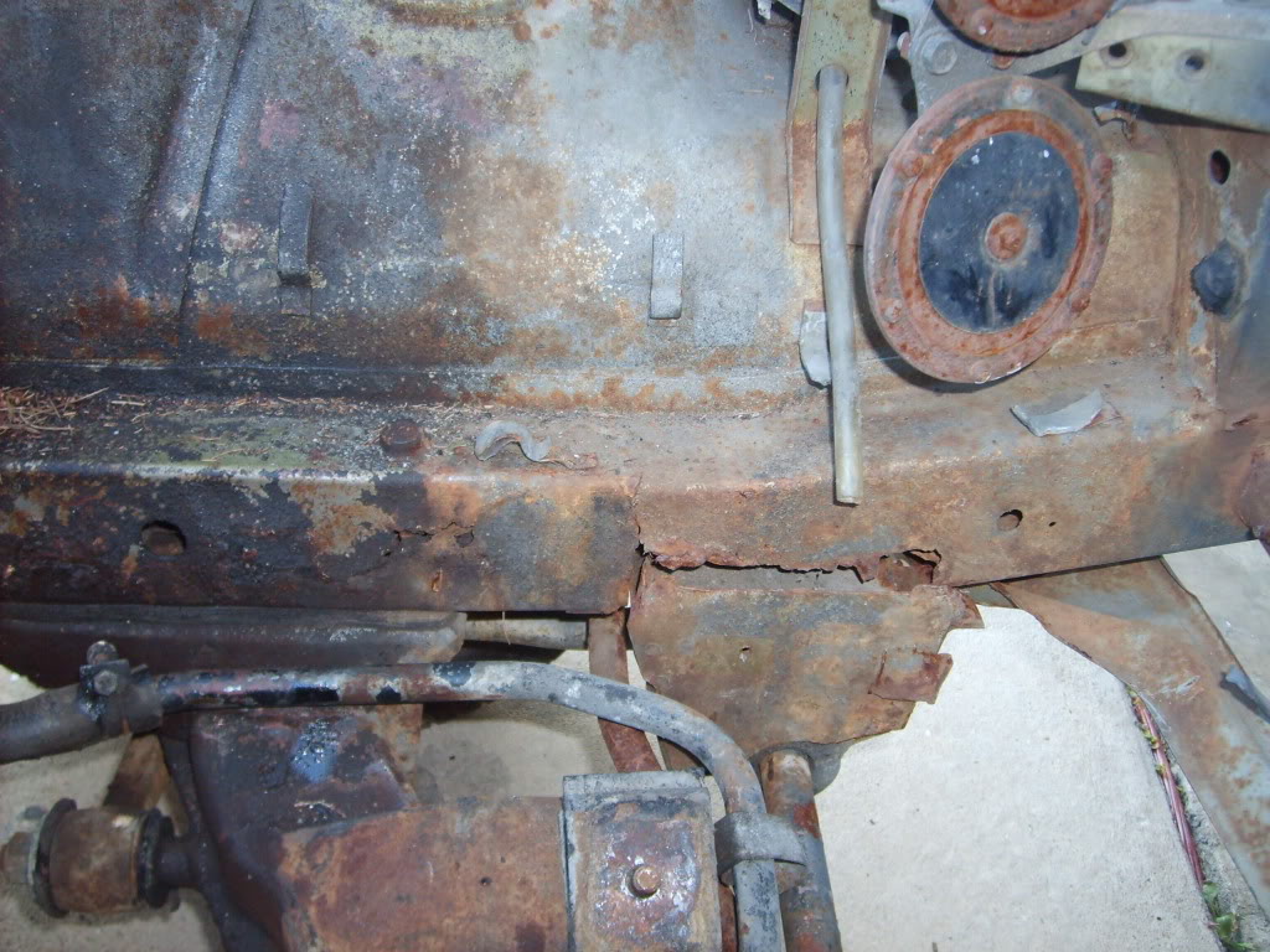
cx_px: 635
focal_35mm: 35
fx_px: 1284
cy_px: 476
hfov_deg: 52.6
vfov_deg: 40.7
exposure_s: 1/45
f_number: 2.8
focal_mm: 5.8
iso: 100
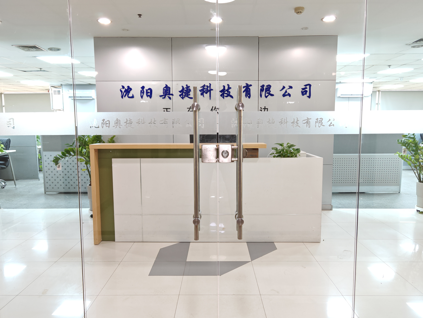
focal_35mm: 27
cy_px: 159
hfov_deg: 65.3
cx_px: 212
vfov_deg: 51.4
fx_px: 330
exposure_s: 1/8
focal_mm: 6.67
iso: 160
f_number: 1.9
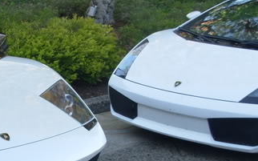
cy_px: 138
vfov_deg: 13.0
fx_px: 703
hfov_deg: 20.6
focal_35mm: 100
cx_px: 53
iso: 50
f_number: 2.9
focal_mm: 6.3
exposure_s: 1/121
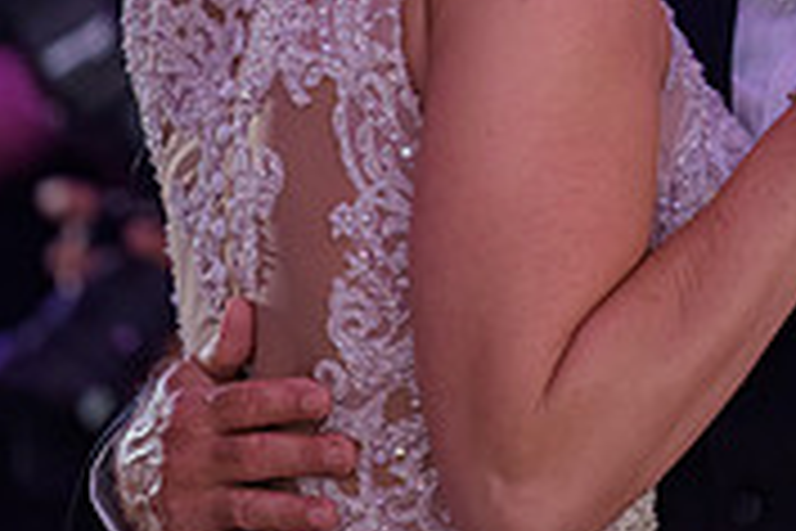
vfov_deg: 2.3
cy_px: -191
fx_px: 13045
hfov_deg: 3.5
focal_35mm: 590
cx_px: 783
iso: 1600
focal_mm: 180
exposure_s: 1/125
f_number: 3.2
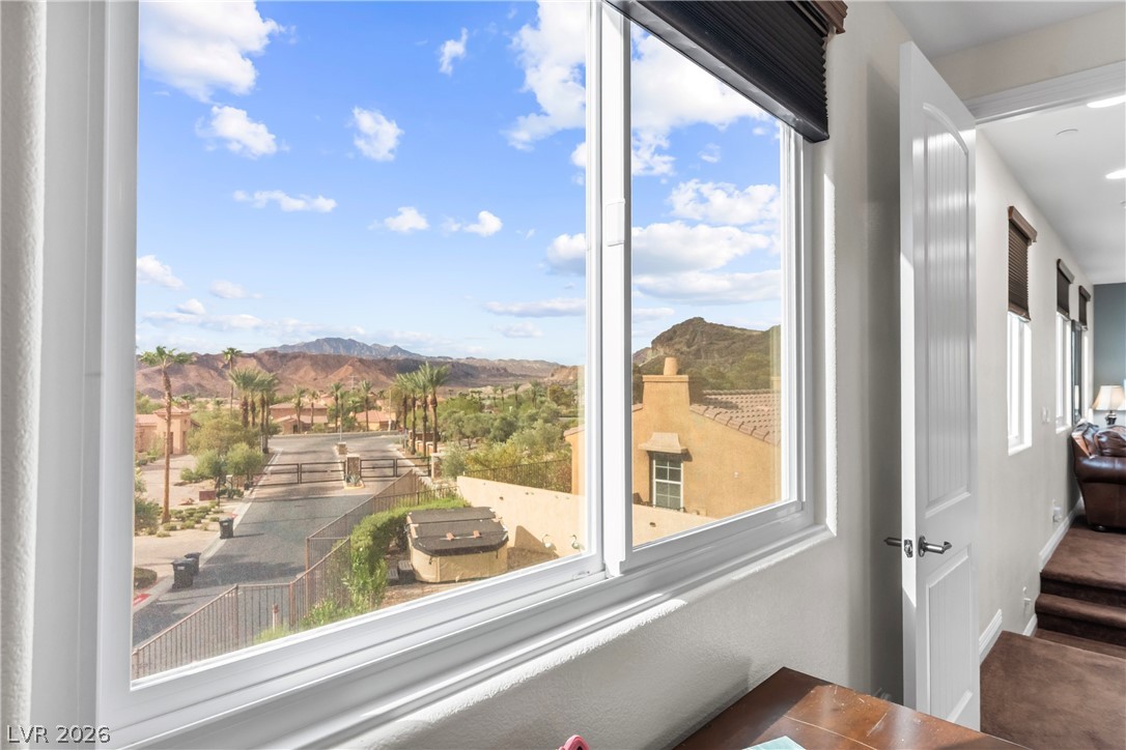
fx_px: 626
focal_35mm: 20
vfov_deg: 61.9
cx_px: 563
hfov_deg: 84.0
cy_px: 375
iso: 400
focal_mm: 20
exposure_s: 1/1250
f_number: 8
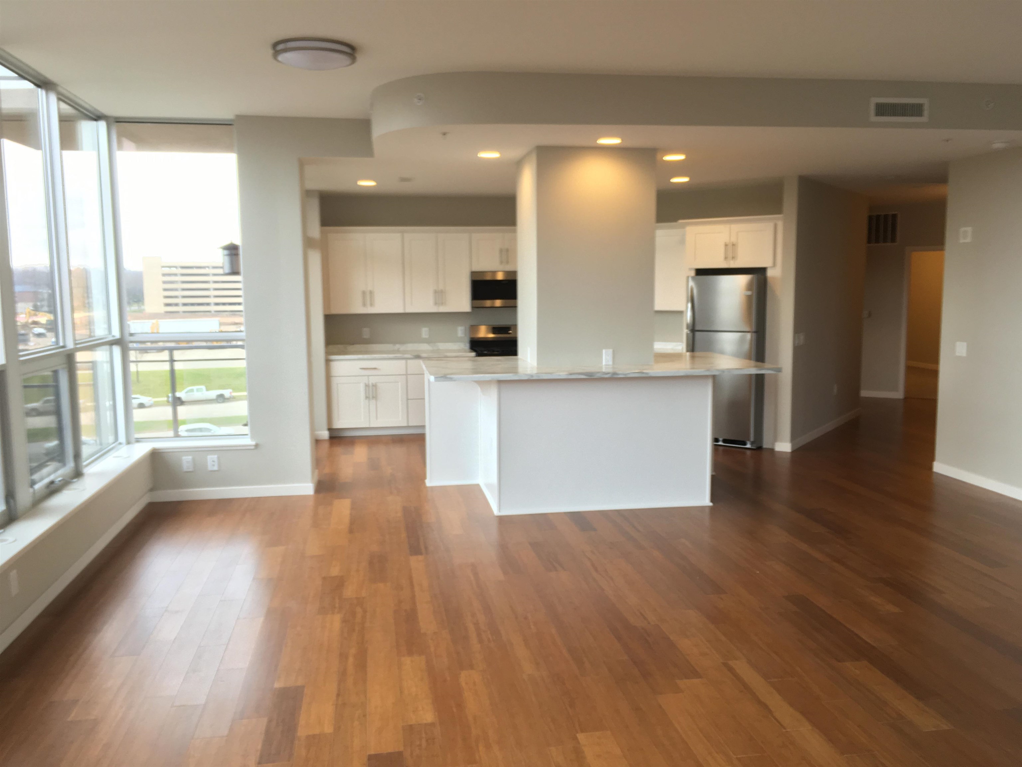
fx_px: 856
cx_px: 511
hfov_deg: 61.7
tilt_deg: -8.7
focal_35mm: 29
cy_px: 384
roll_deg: -0.4
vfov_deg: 48.2
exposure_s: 1/30
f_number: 2.2
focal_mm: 4.15
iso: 32
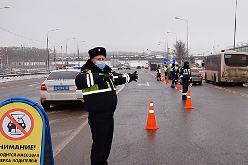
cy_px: 109
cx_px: 133
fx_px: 358
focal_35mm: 52
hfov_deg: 38.2
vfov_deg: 25.8
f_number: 6.3
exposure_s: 1/80
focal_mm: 24
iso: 100
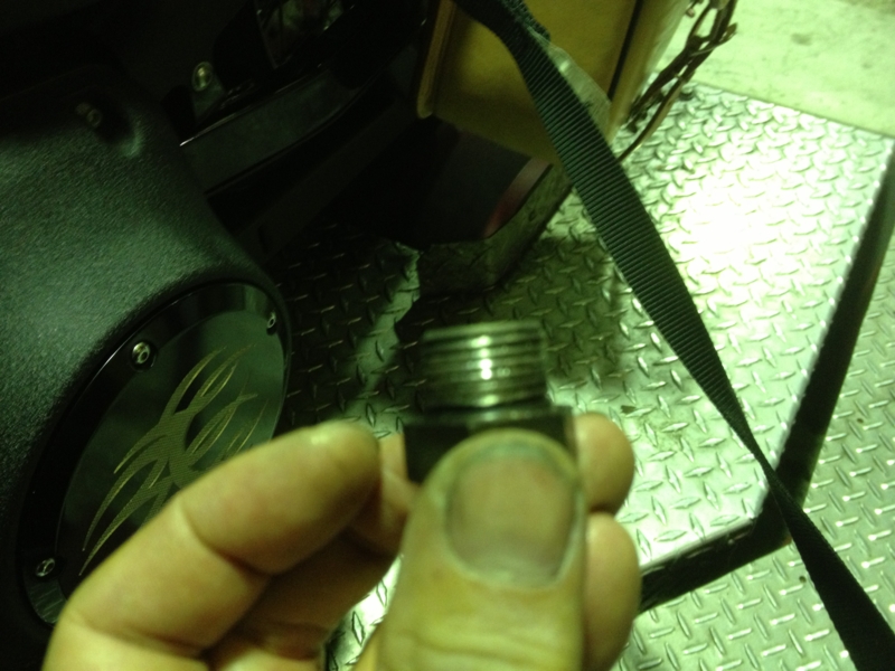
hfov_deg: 52.6
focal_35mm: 35
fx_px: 905
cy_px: 336
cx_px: 448
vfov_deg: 40.7
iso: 250
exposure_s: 1/20
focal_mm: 4.28
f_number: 2.4
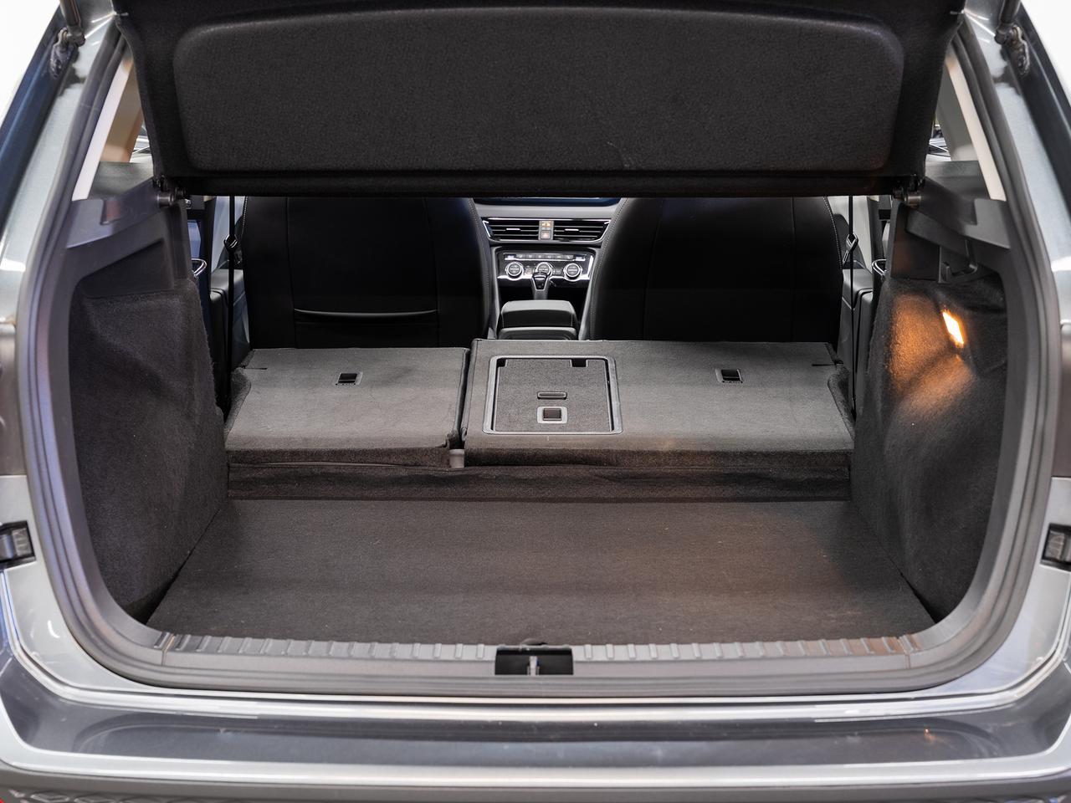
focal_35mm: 58
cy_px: 402
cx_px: 530
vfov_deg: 25.4
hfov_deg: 33.5
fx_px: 1780
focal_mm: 51.6
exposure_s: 1
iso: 100
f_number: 5.6
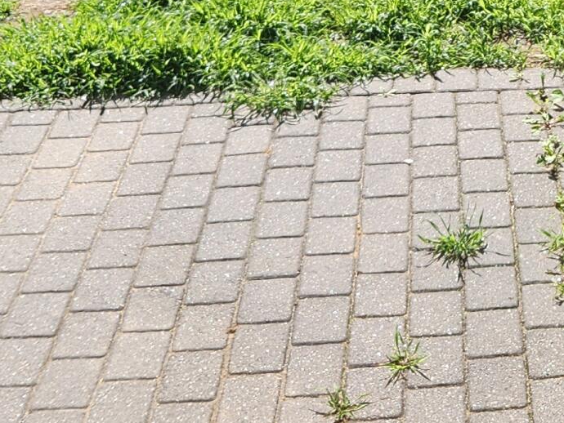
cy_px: -274
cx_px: 637
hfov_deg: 18.8
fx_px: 1630
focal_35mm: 100
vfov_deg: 13.6
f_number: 1.8
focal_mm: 5.4
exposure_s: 1/904
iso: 20
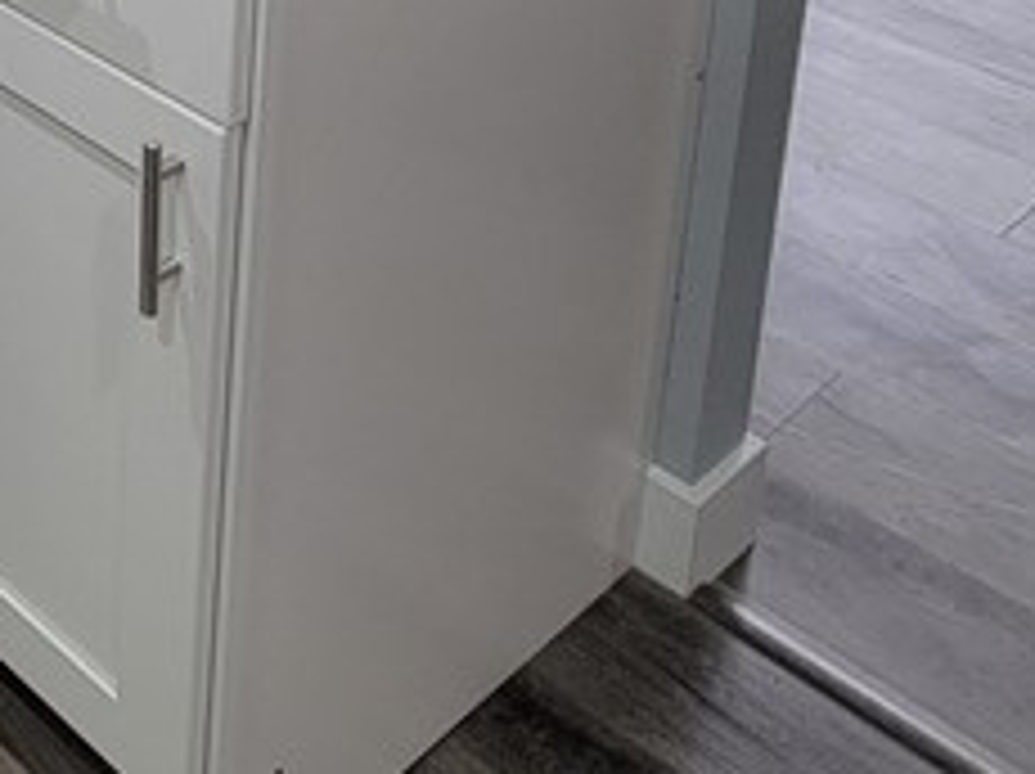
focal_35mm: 58
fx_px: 1732
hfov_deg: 26.0
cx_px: -450
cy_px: -522
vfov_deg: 20.0
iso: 100
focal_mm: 2.2
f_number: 2.2
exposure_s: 1/60
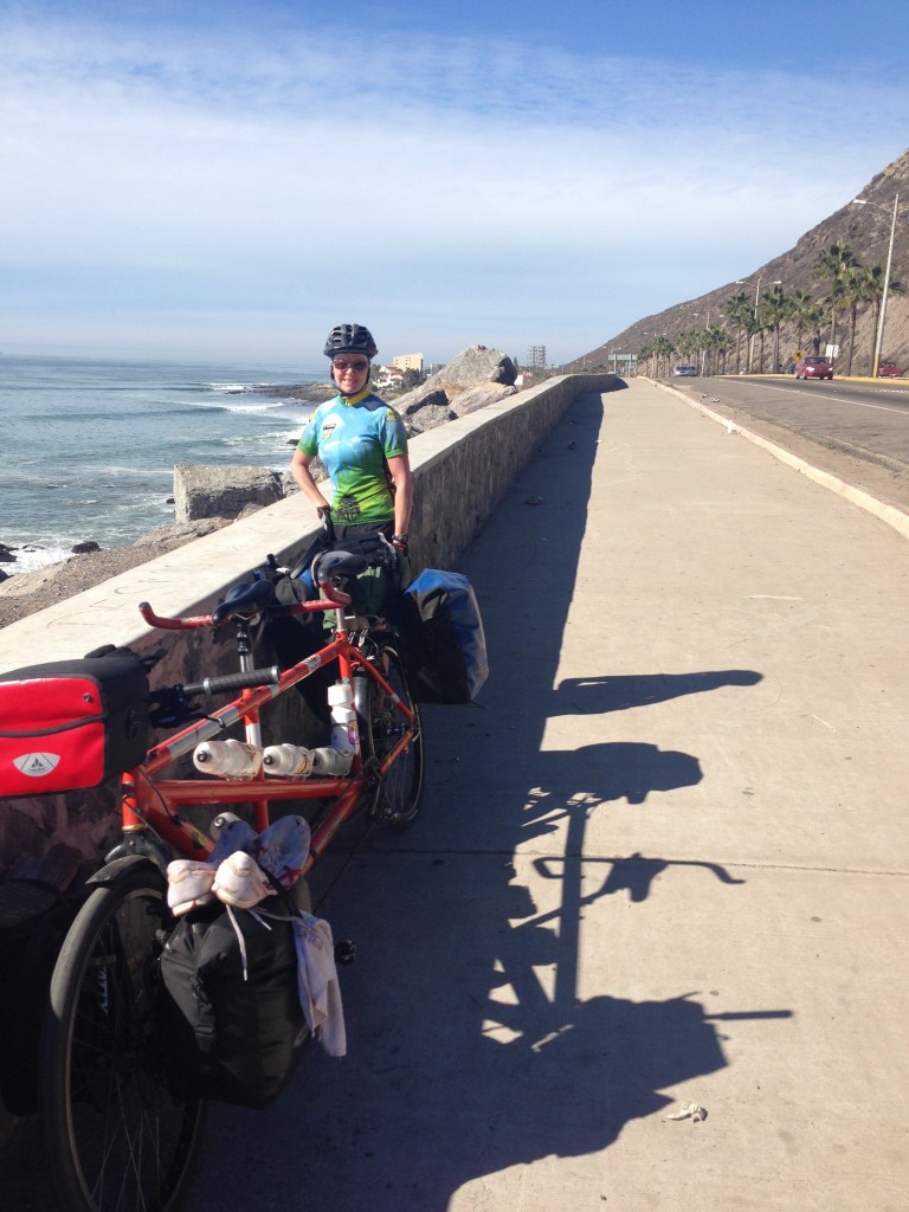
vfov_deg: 55.4
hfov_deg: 42.9
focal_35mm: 33
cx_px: 454
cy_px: 606
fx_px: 1155
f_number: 2.4
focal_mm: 4.12
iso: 50
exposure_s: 1/1466
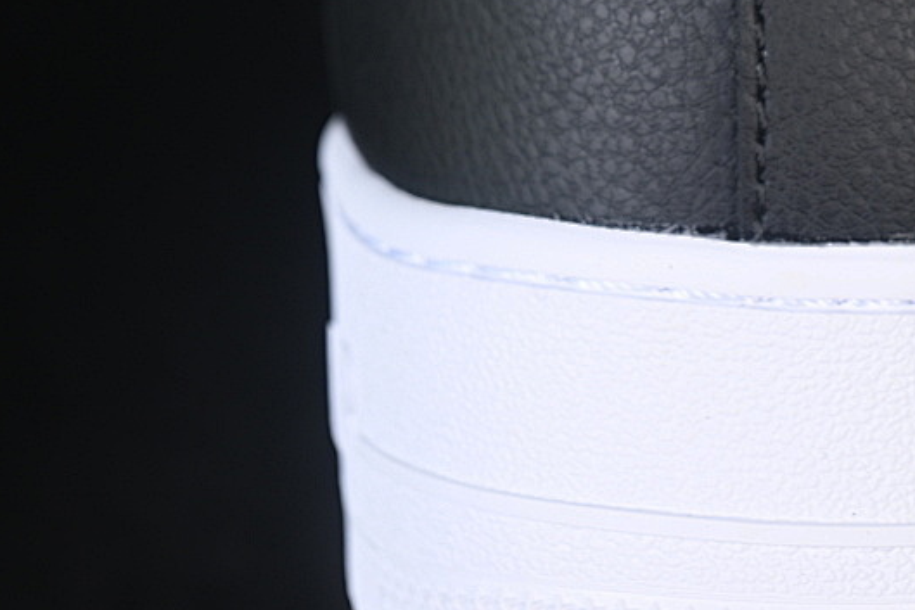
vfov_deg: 8.9
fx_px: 3890
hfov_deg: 13.3
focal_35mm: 153
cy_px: 5
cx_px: 790
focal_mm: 50
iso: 160
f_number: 6.3
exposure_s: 1/50
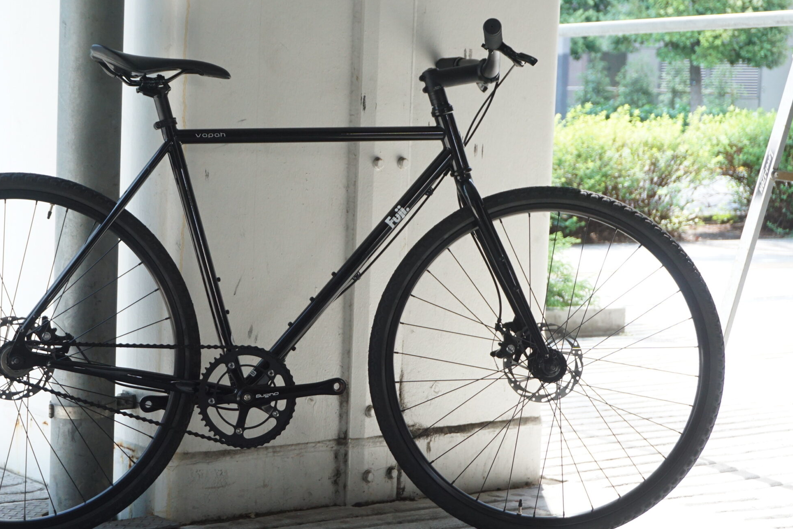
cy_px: 247
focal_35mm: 77
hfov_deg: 26.3
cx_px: 276
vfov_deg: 17.8
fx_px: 1688
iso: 800
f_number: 5.6
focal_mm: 39
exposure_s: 1/80
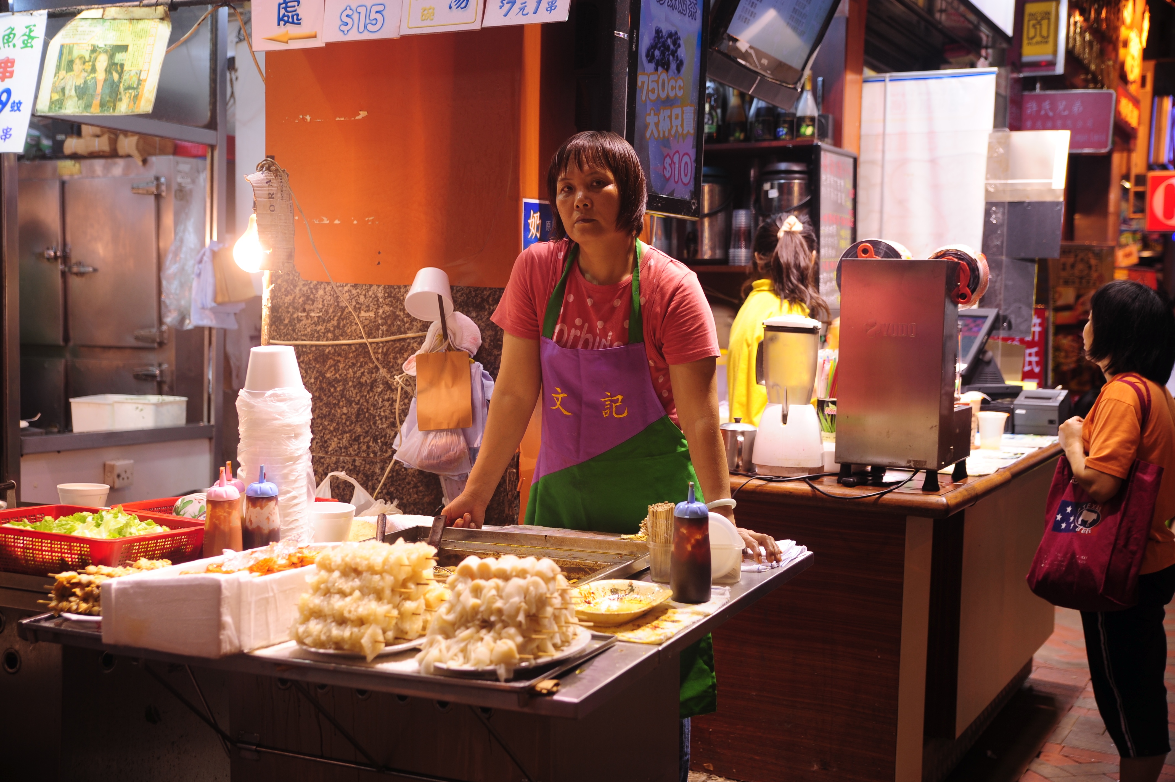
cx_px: 588
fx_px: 1566
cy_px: 391
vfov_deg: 28.0
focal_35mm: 48
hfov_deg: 41.1
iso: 200
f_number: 4
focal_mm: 48
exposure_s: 1/40
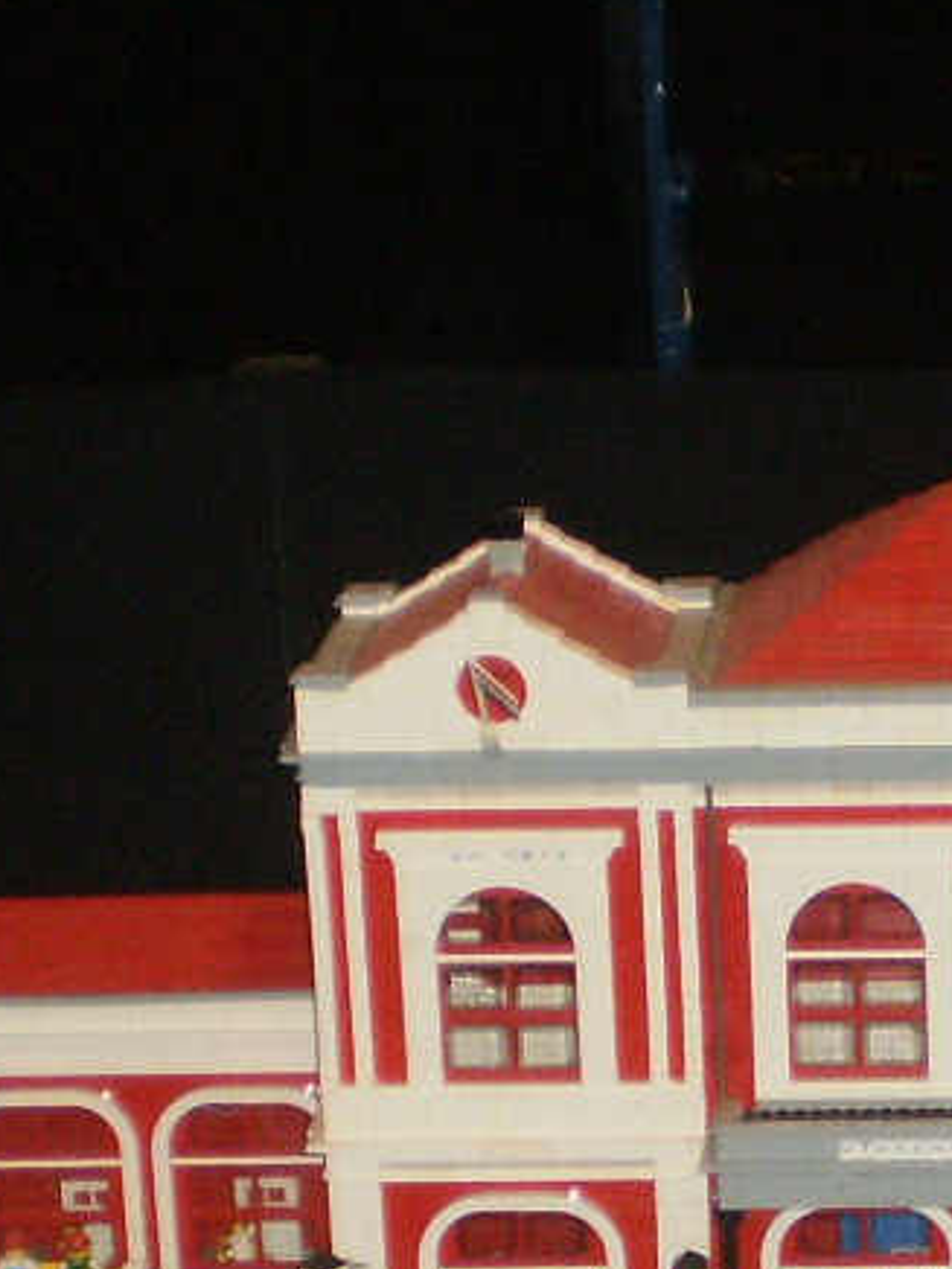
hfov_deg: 11.0
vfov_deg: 14.8
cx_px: 1147
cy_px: 1150
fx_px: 4840
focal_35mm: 132
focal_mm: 6.3
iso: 160
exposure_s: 1/30
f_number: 3.1
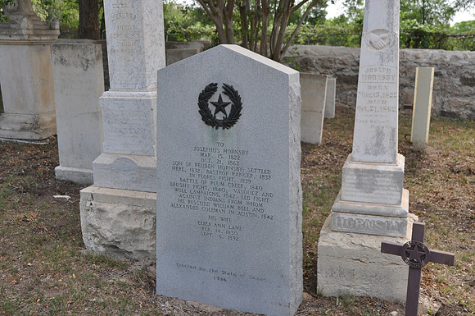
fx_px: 494
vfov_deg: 35.4
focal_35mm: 38
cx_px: 238
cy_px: 158
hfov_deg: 51.3
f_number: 5.6
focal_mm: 25
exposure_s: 1/125
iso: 200
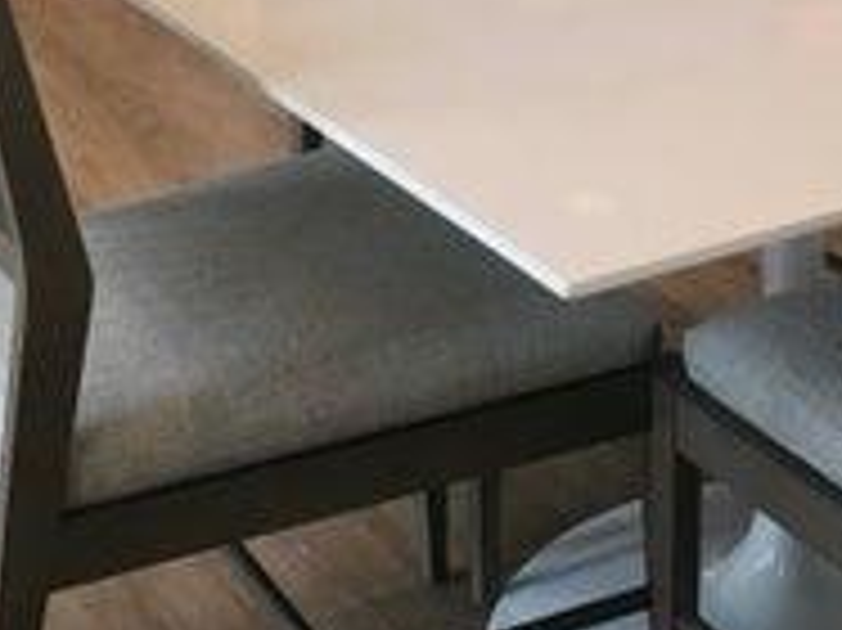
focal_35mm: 96
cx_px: 734
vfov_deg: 14.1
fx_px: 2334
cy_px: -396
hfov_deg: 20.1
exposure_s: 1/40
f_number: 1.8
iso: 25
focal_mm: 3.99
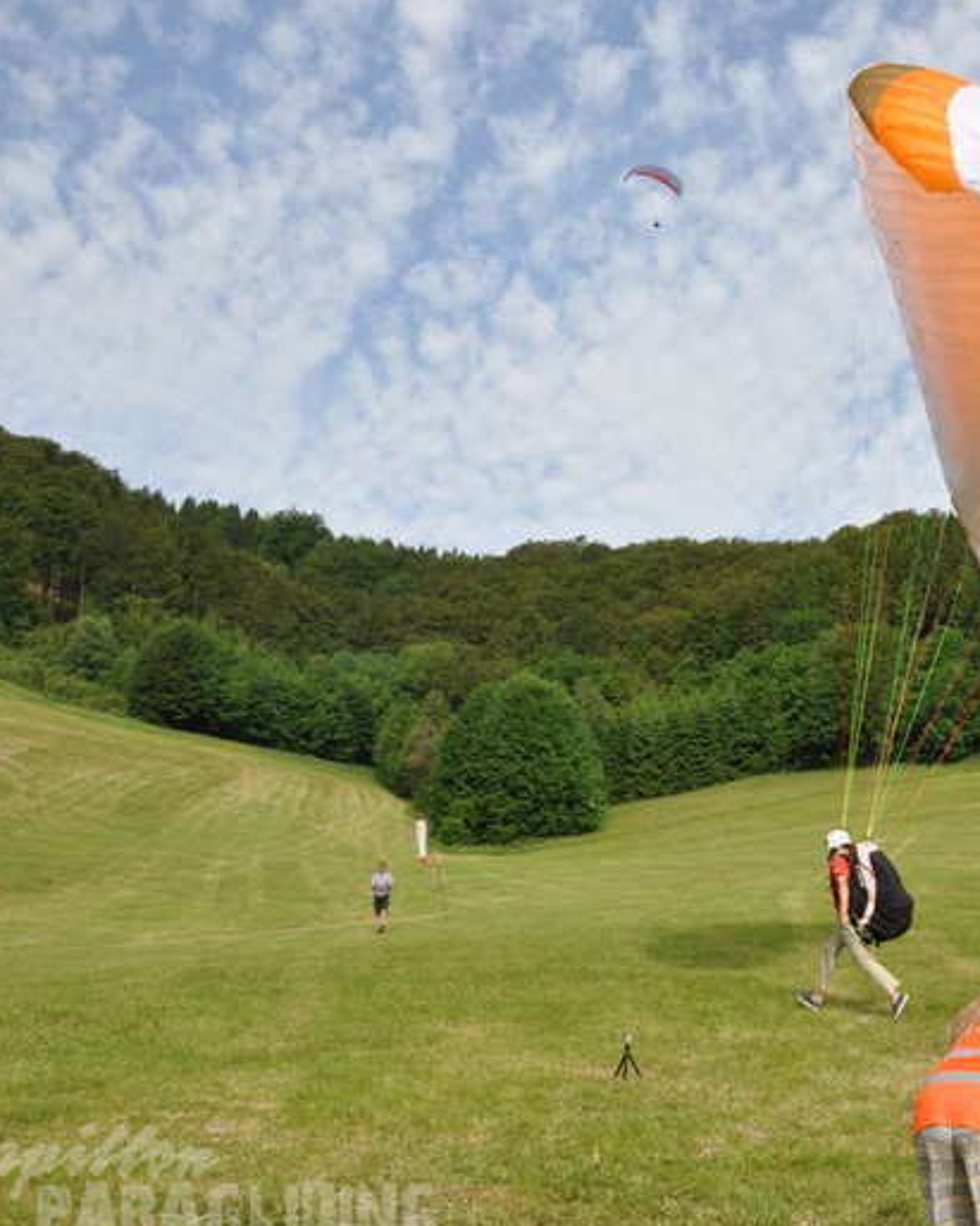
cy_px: 620
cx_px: 877
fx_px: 1414
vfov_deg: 46.8
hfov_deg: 36.0
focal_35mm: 39
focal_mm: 18
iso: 200
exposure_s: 1/160
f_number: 13
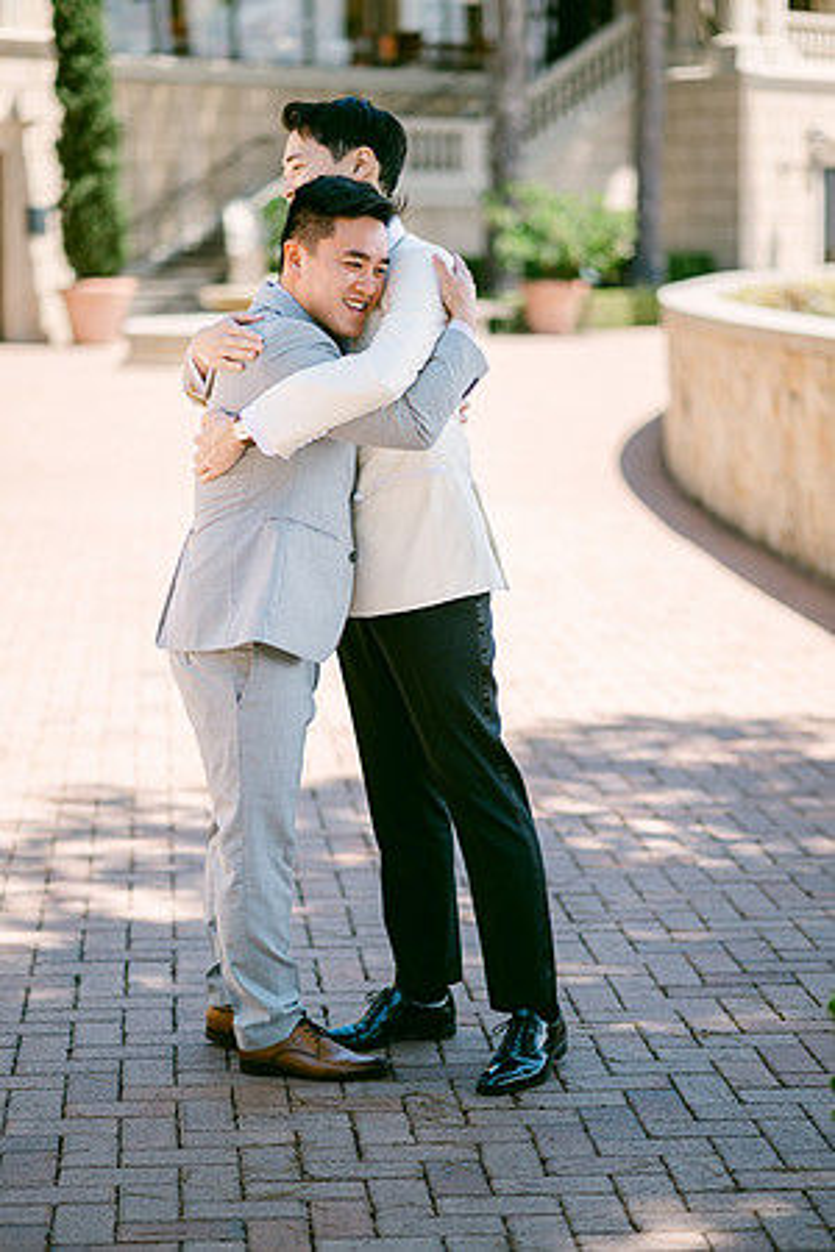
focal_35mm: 85
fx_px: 2957
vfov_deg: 23.9
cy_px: 626
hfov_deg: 16.1
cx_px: 418
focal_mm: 85
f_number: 1.8
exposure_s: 1/1600
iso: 64
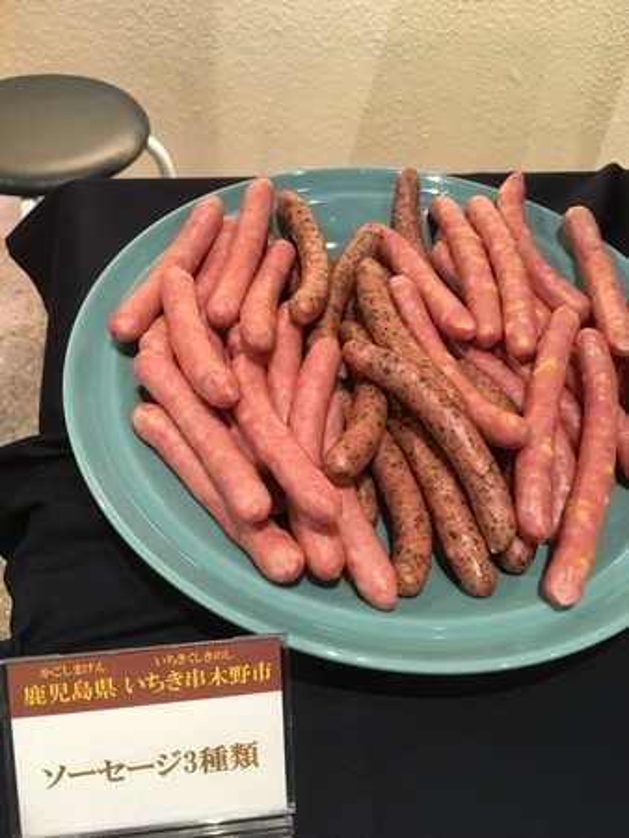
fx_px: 702
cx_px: 314
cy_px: 419
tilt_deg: -51.1
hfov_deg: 48.3
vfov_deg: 61.6
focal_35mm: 29
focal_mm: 4.15
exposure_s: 1/30
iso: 100
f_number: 2.2
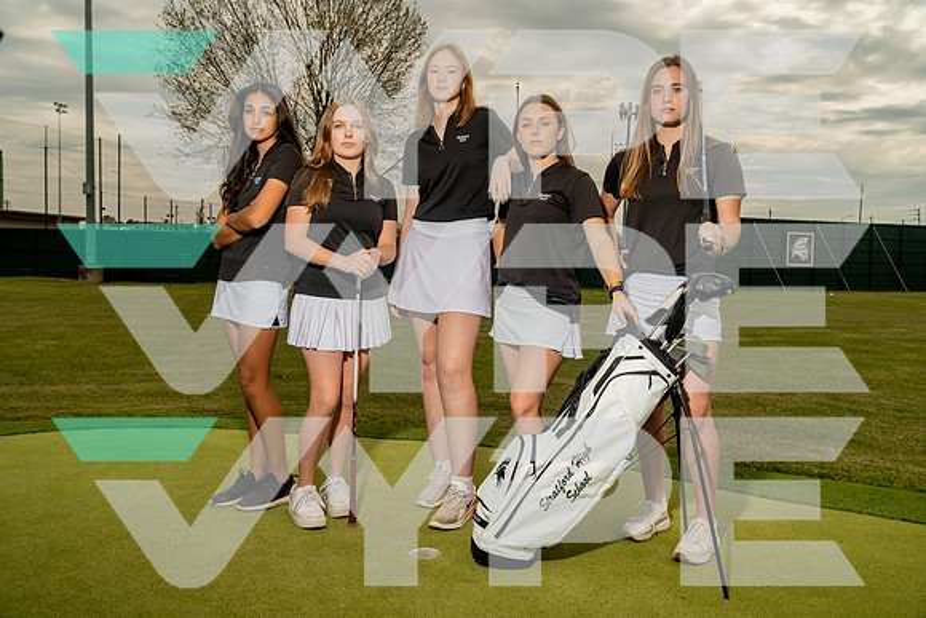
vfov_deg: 42.3
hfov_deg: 60.3
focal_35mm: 31
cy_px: 309
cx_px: 463
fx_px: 798
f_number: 8
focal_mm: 31
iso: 250
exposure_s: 1/250
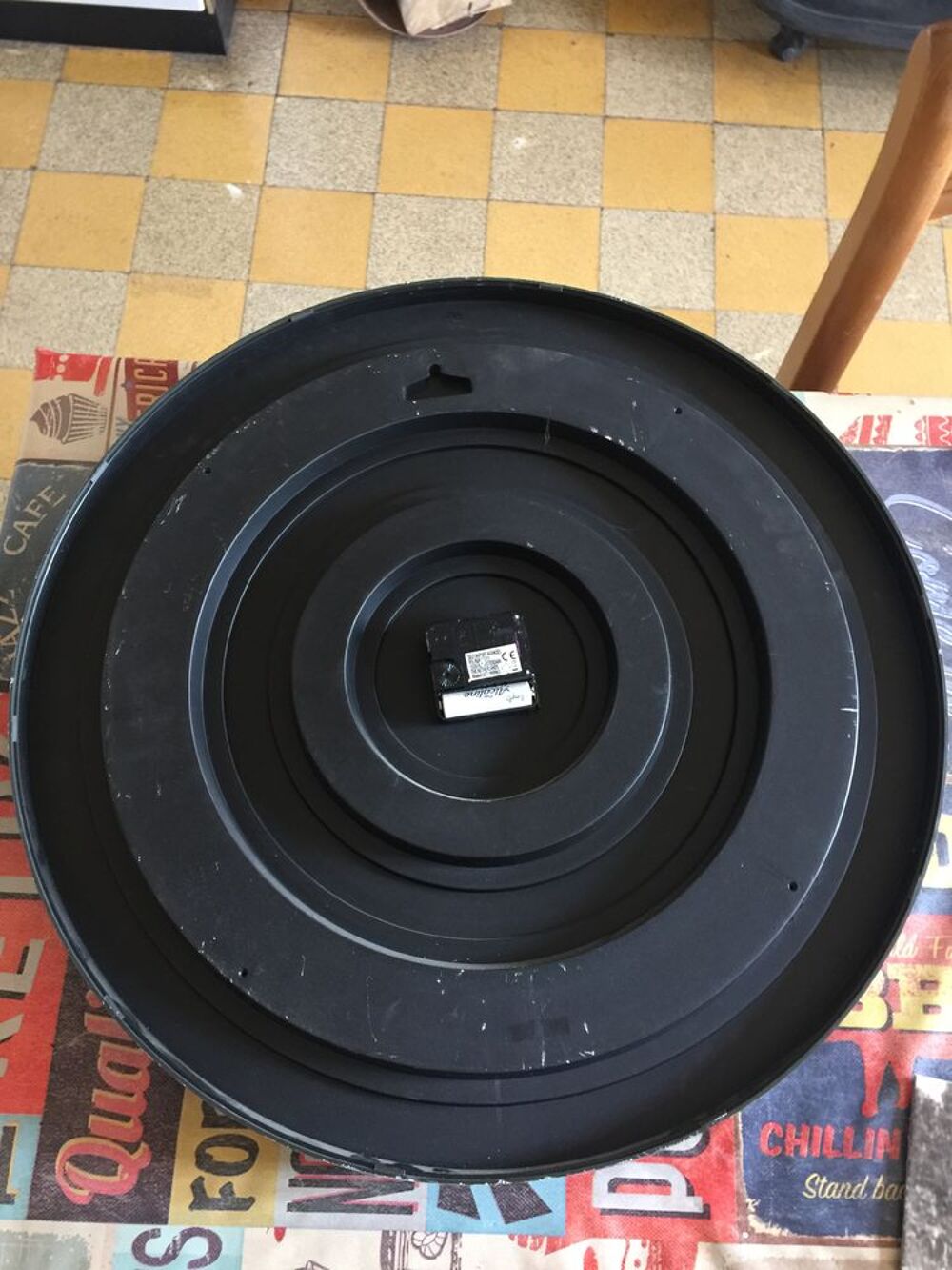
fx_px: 1063
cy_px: 635
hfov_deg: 48.2
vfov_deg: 61.7
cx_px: 476
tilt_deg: -70.3
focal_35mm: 29
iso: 125
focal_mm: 4.15
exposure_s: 1/10
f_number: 2.2
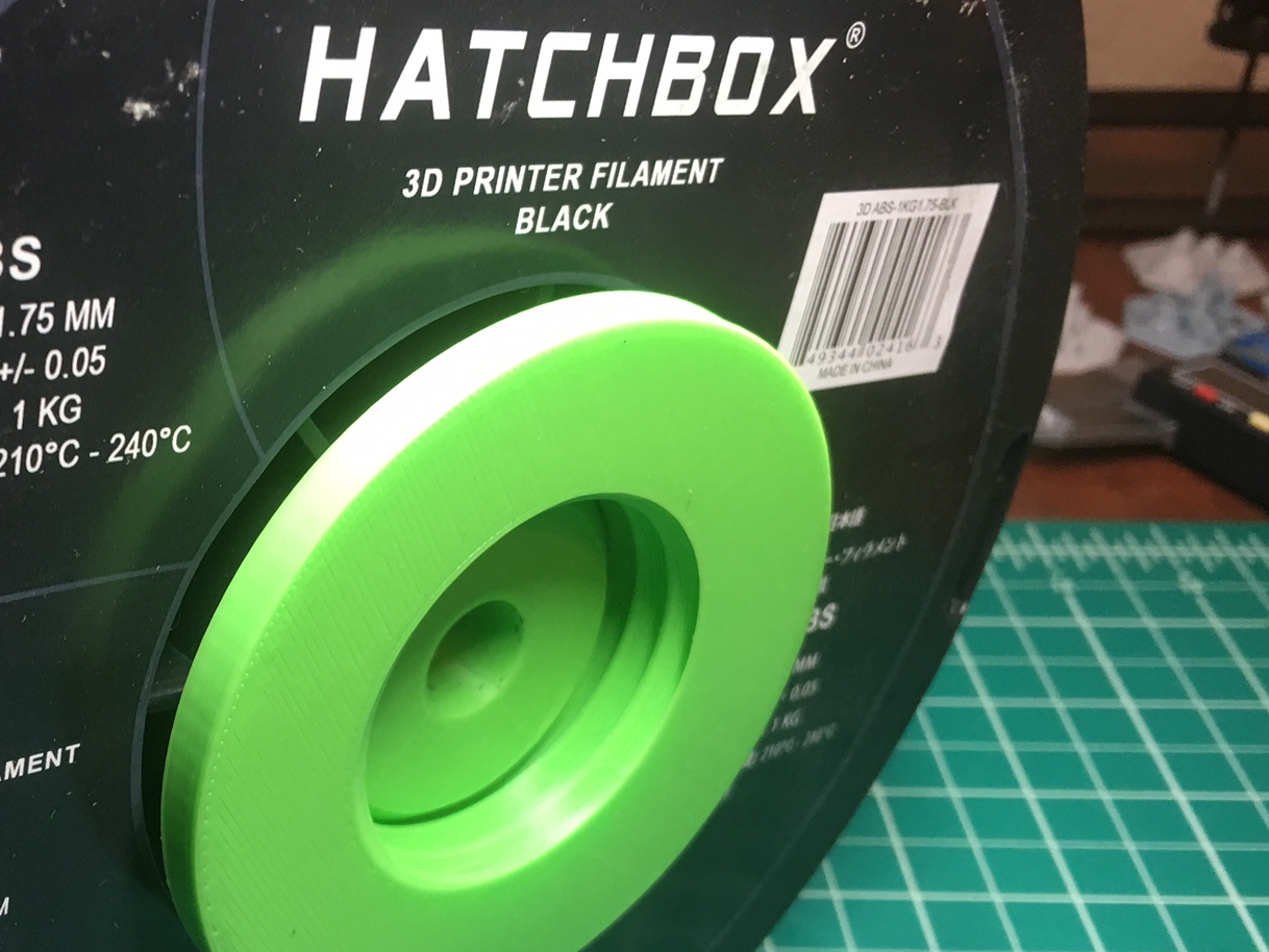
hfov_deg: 38.6
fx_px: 1760
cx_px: 308
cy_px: 593
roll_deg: +0.9
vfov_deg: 30.2
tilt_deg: -32.3
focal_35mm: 48
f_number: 2.2
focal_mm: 4.15
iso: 32
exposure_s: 1/15
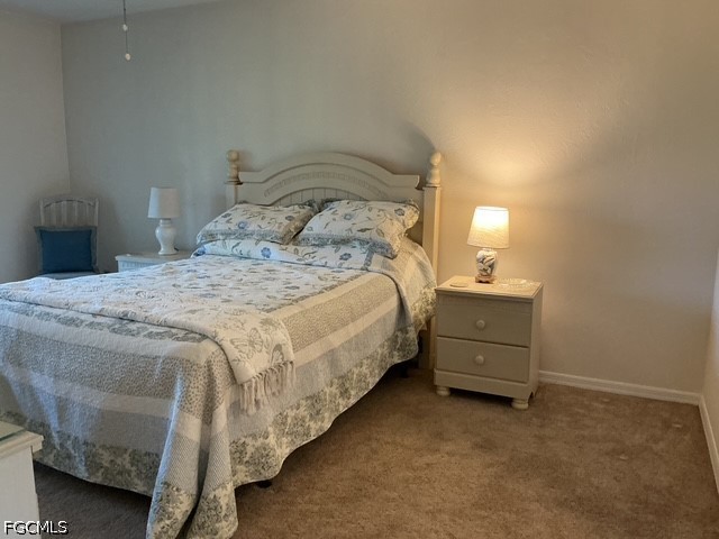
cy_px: 270
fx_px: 602
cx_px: 360
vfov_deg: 48.2
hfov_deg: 61.7
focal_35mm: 29
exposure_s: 1/60
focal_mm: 3
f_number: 1.8
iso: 160
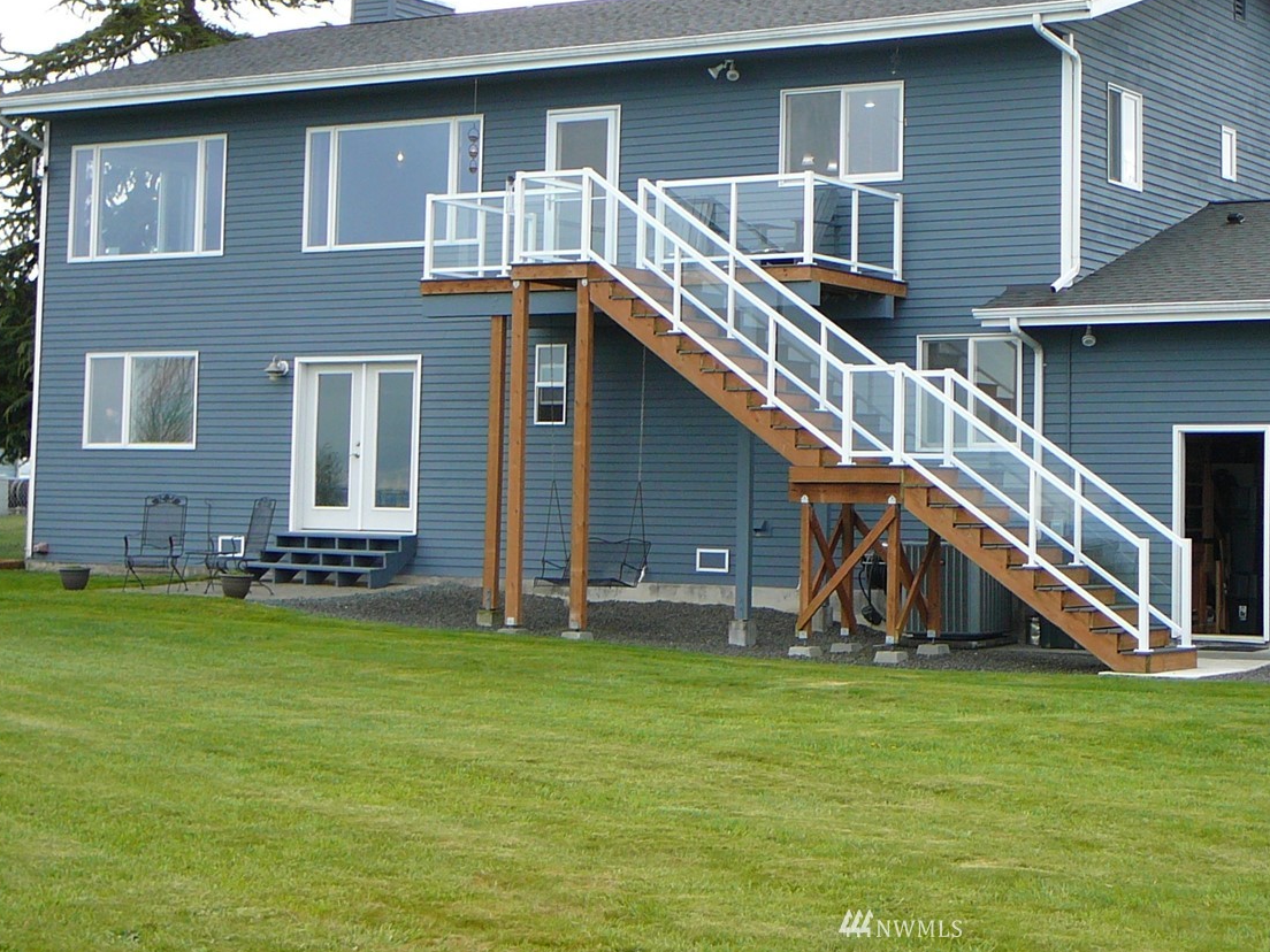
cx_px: 903
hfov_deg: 27.1
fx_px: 2605
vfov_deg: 20.6
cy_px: 277
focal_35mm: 71
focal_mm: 7.3
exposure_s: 1/160
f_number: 3.4
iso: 80
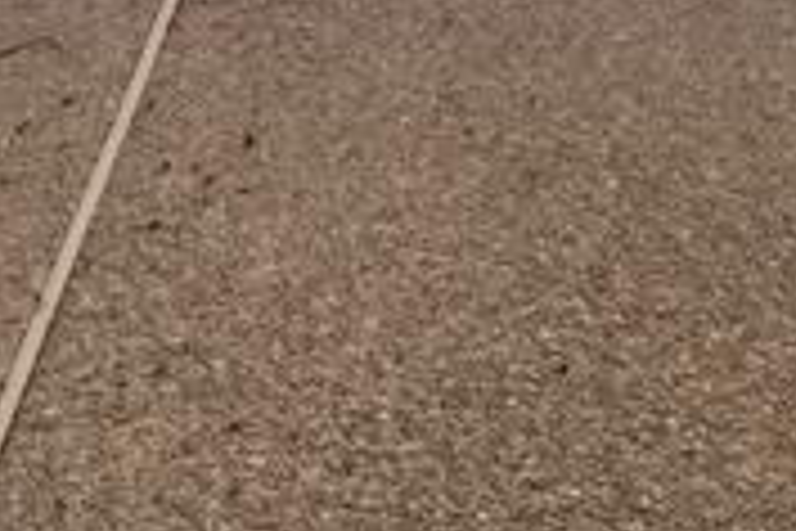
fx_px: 1658
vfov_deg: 12.1
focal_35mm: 75
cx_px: 603
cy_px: -936
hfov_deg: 26.6
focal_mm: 13
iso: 400
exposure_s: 1/1.67
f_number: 7.1
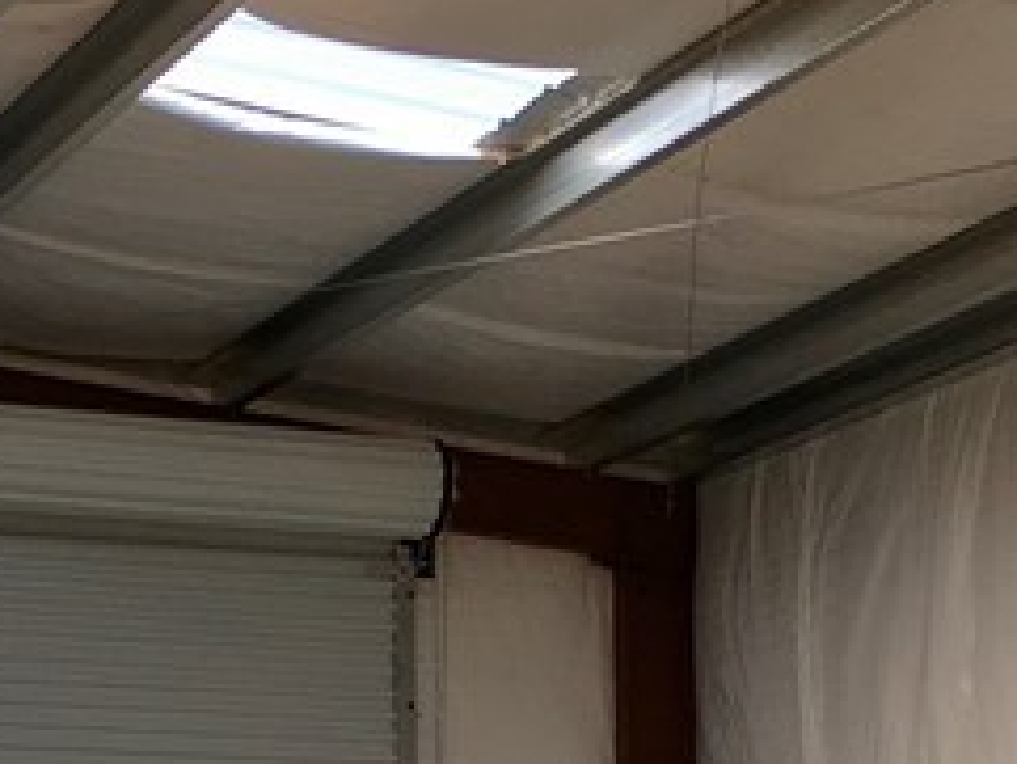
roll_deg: -0.3
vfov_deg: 11.7
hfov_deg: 15.9
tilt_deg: +4.5
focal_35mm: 123
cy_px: 1059
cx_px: 207
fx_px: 3615
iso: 25
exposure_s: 1/541
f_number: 2.2
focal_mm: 4.15
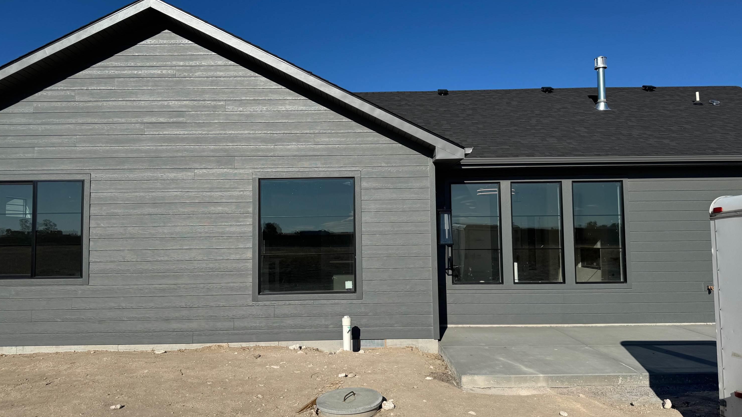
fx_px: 531
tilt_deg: +3.9
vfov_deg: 42.9
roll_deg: +0.7
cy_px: 201
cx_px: 361
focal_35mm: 27
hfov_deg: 69.9
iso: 80
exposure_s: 1/9009
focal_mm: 6.76
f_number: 1.78
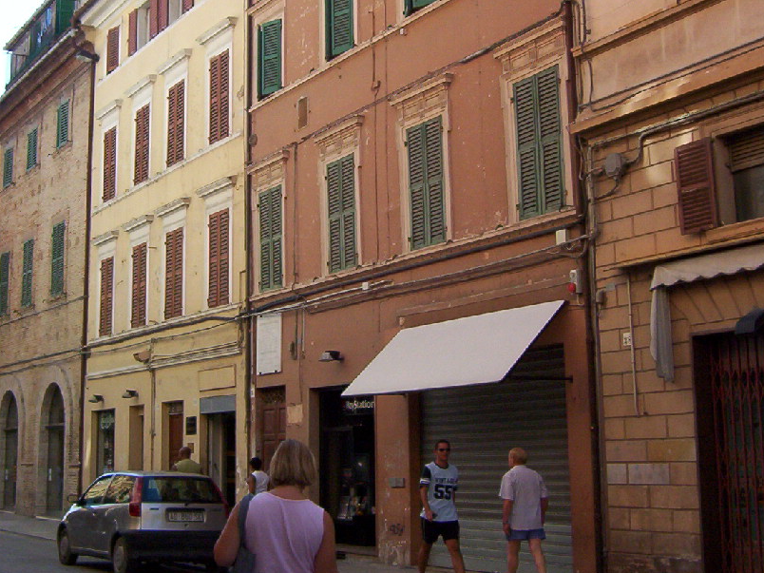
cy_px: 185
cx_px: 280
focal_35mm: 53
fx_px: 1170
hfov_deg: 35.9
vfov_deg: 27.3
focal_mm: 5.54
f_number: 5.24
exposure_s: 1/300
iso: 100
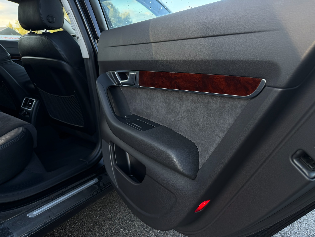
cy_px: 118
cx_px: 158
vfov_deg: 56.8
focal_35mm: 24
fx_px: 218
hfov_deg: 71.6
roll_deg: -0.8
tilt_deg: -18.3
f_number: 1.78
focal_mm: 6.76
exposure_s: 1/137
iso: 50
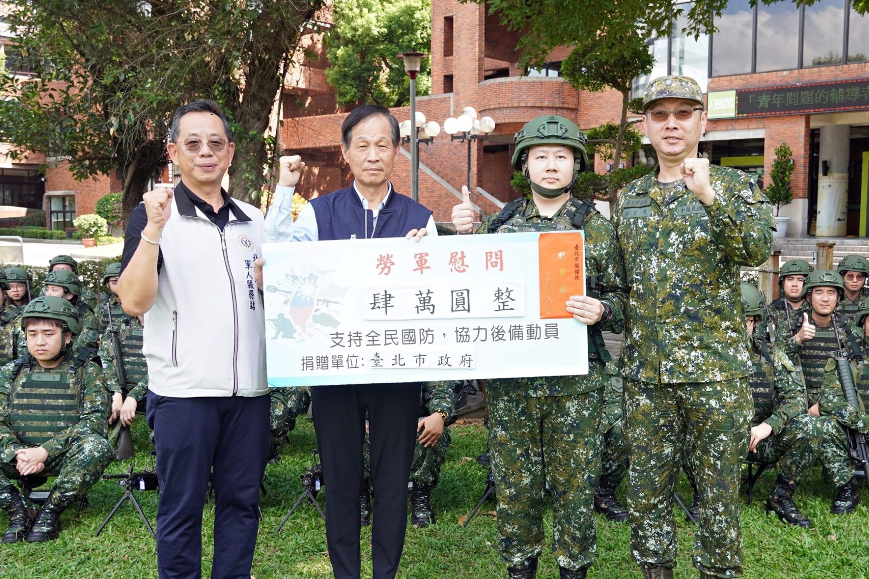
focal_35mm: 41
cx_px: 500
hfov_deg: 47.6
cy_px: 319
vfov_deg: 32.9
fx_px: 981
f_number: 5
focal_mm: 21
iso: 200
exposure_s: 1/160
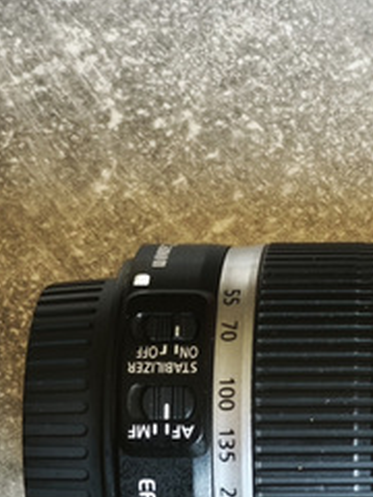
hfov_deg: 11.6
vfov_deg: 15.6
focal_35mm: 125
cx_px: 479
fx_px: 1796
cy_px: 425
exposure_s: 1/50
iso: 1600
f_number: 1.9
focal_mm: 7.1
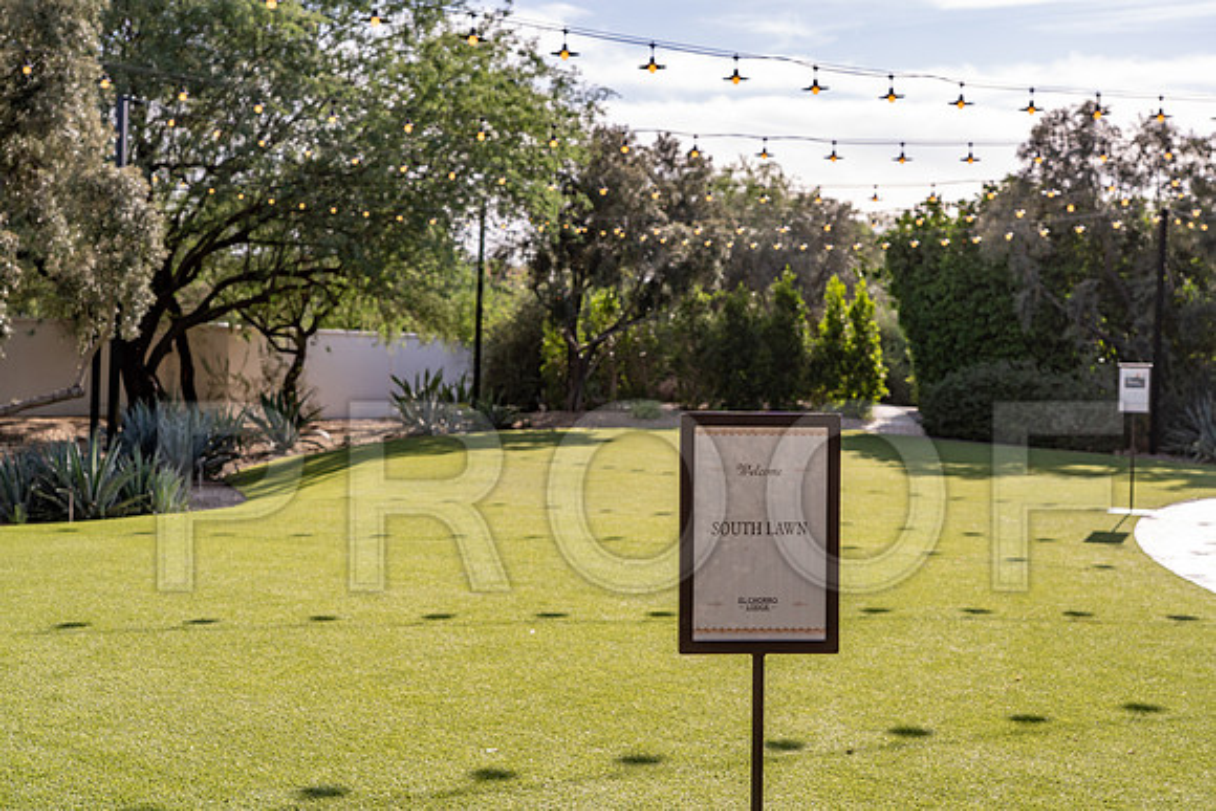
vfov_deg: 26.0
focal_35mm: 52
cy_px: 406
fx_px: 1757
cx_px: 608
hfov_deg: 38.2
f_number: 6.3
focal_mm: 52
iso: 200
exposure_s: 1/640
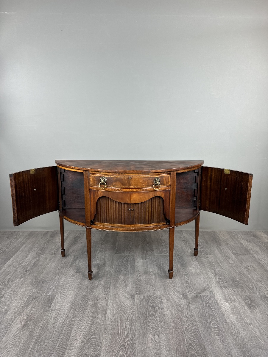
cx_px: 134
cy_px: 178
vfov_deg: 71.6
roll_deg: +0.9
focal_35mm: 24
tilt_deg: -10.6
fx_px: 248
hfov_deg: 56.8
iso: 125
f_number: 1.78
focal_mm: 6.76
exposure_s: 1/100
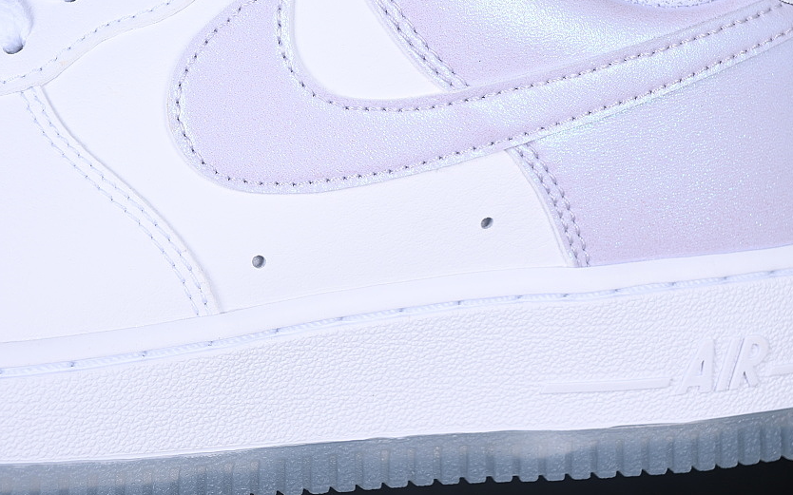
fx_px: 2139
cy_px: 165
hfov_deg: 21.0
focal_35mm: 99
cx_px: 338
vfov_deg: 13.2
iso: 160
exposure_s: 1/80
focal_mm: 50
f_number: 7.1
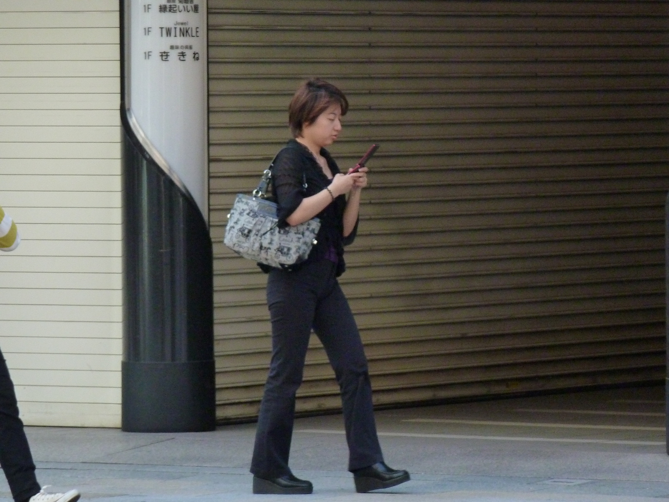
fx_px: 6842
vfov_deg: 4.2
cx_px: 334
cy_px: 251
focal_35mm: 354
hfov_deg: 5.6
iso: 500
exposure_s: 1/250
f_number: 4.9
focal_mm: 49.2
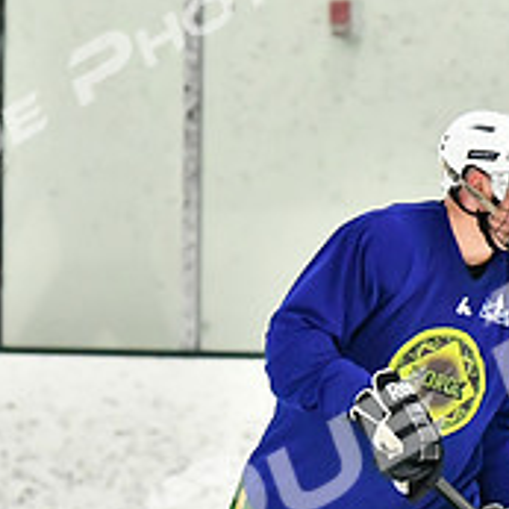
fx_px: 13183
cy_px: 440
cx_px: 324
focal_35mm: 792
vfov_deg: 2.2
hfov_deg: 2.2
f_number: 2.8
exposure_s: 1/1600
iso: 6400
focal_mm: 185
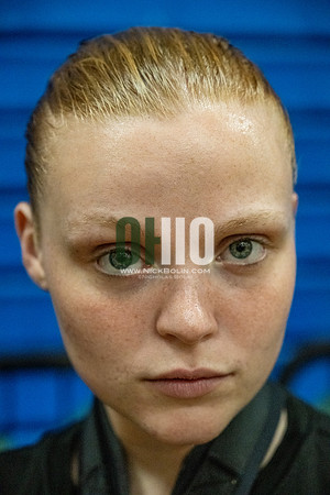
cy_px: 248
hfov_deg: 19.5
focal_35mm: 70
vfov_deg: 28.8
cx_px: 165
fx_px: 962
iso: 8000
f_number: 4
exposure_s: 1/800
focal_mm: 70
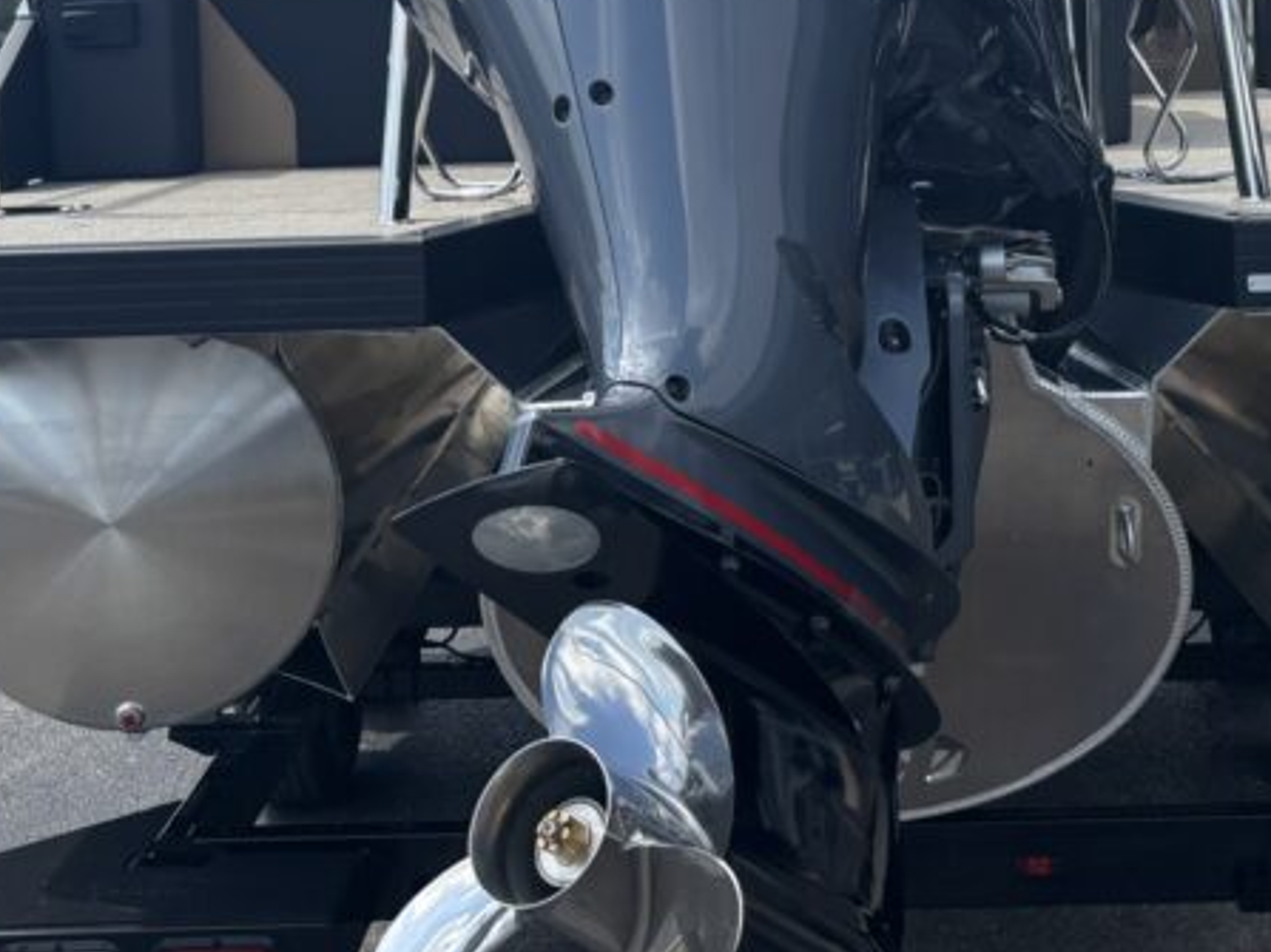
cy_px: 94
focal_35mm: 62
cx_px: 749
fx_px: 2276
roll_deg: -2.1
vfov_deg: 23.0
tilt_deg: +3.2
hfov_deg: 31.1
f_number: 1.6
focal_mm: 5.96
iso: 50
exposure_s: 1/3205
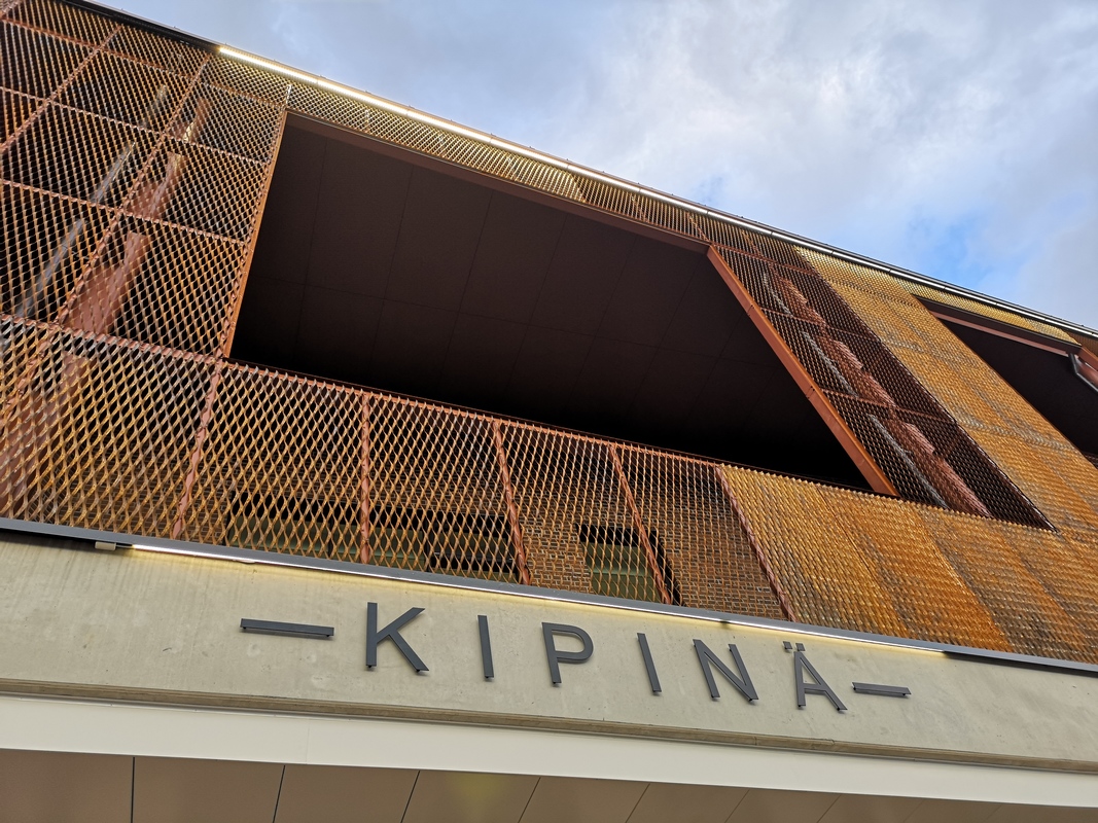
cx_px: 549
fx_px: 856
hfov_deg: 65.3
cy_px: 412
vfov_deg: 51.3
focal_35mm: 27
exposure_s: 1/294
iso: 50
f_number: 1.8
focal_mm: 5.58
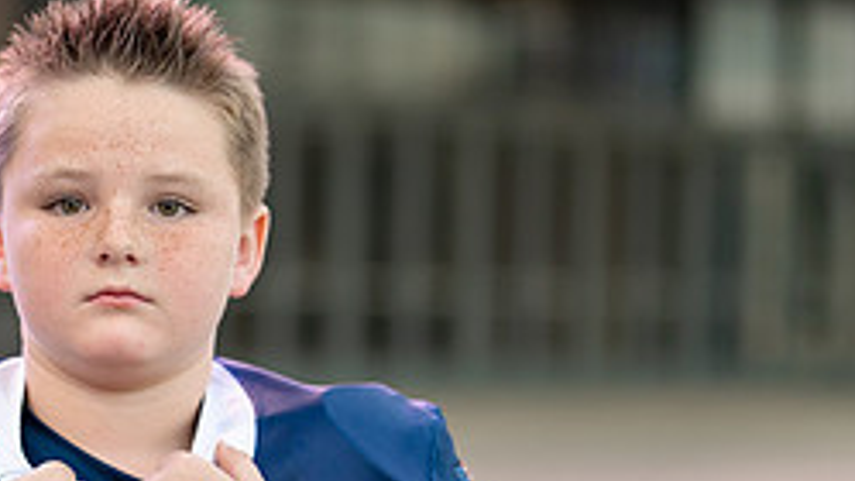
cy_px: 527
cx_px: 113
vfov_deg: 8.2
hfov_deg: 14.6
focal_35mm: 146
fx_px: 3310
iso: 160
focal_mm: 50
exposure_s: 1/400
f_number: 1.2
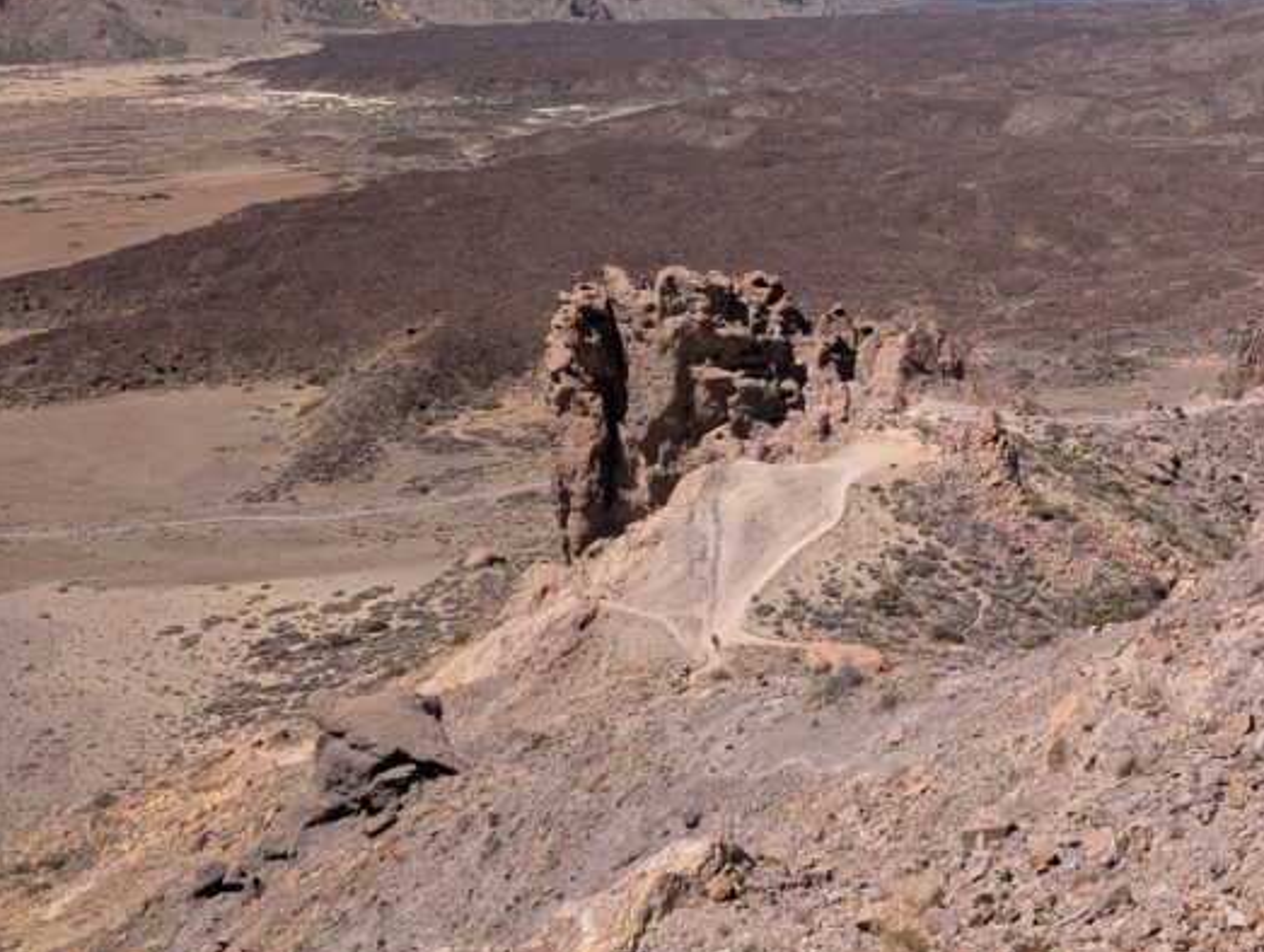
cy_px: 139
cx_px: 1112
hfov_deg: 38.0
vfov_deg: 29.9
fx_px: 1719
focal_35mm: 47
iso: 19
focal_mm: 6.9
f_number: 1.68
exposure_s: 1/1058
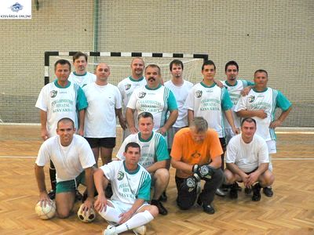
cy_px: 118
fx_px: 317
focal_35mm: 35
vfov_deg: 40.7
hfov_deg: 52.6
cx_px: 157
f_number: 2.8
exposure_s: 1/80
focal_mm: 6
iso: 400
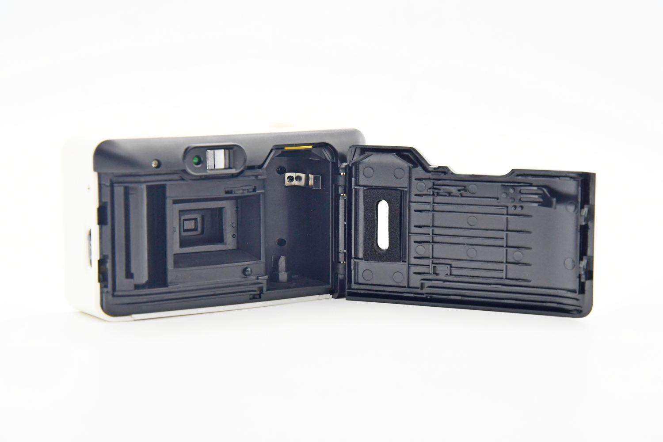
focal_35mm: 93
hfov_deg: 21.9
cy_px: 221
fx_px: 1713
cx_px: 332
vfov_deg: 14.7
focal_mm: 62
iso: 1250
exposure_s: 1/125
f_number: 8
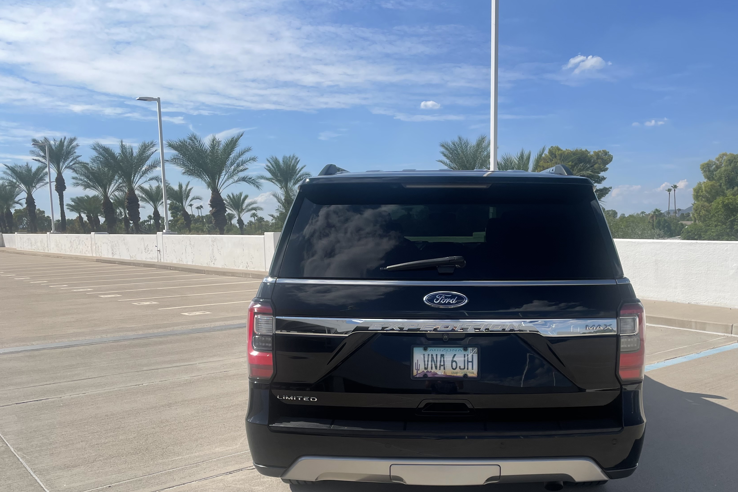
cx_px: 431
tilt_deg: -7.2
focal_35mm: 33
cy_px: 329
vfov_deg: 39.5
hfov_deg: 56.9
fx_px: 676
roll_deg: +0.3
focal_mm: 4.2
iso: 32
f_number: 1.6
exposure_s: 1/5291
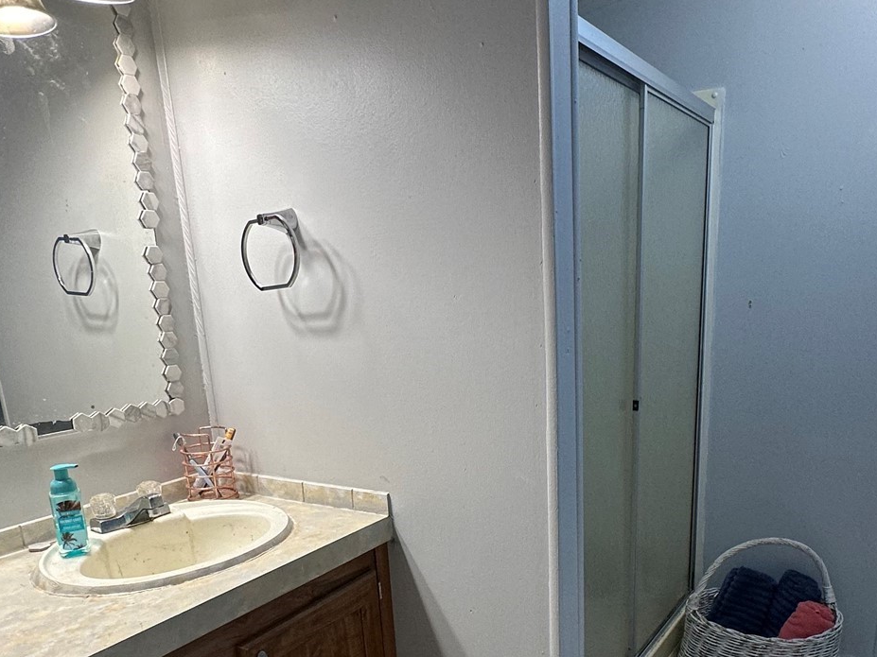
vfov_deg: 46.8
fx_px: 735
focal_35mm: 29
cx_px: 489
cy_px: 476
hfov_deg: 61.5
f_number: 2.2
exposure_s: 1/120
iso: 125
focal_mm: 2.22
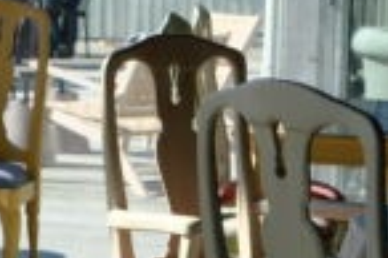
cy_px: 86
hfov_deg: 11.5
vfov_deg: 8.1
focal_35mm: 168
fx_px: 1809
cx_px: -271
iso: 320
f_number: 5.6
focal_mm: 32.9
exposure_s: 1/500
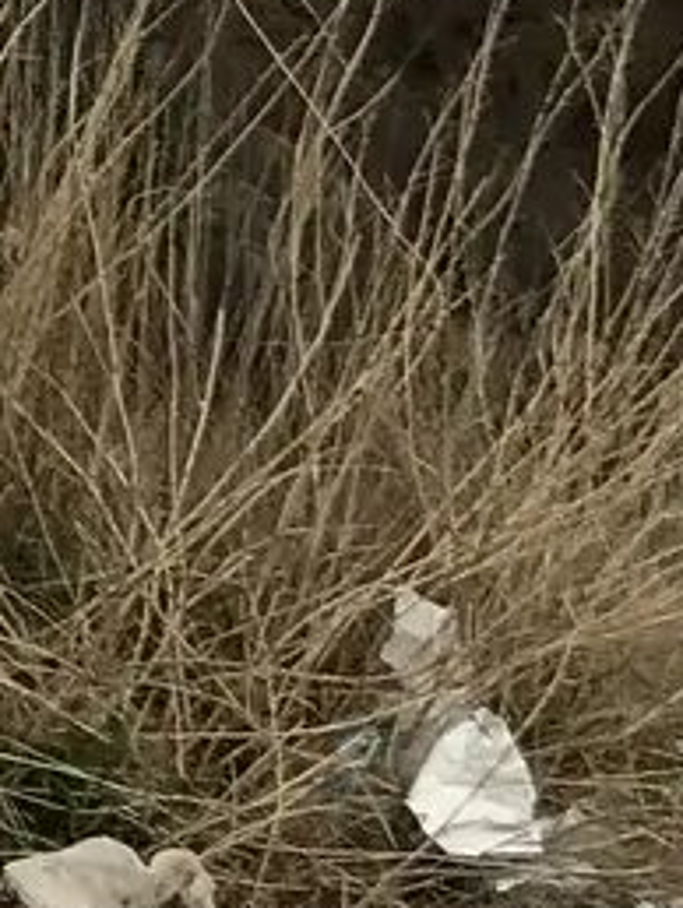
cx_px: -989
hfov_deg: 7.2
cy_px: -940
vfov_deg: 9.4
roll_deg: -1.7
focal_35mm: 195
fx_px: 5122
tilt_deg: -11.3
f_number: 1.8
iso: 20
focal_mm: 3.99
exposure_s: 1/282
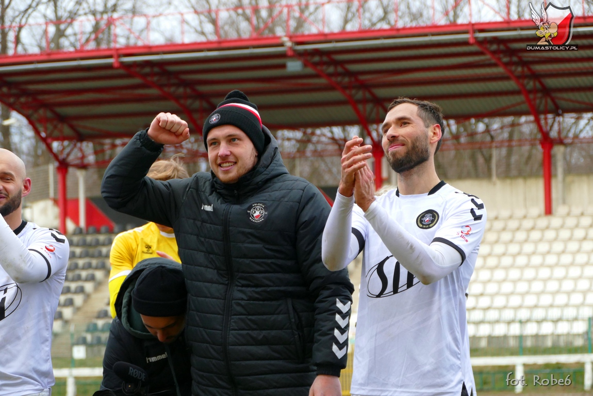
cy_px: 198
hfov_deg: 11.7
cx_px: 296
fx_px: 2883
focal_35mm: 175
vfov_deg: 7.8
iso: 500
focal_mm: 63.88
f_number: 4
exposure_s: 1/250
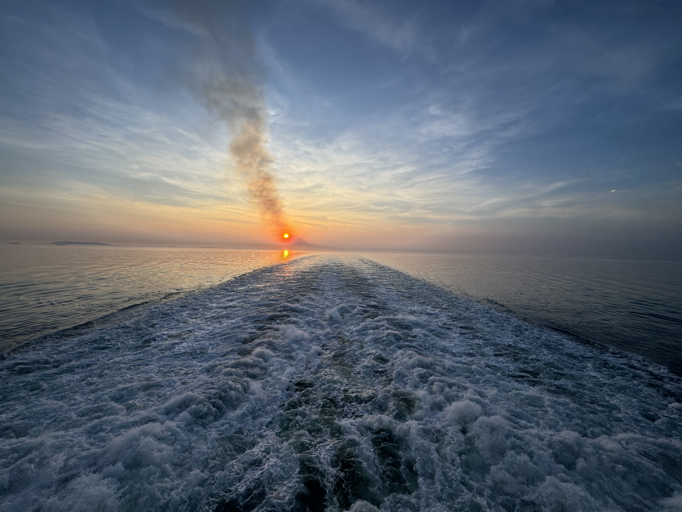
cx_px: 341
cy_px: 256
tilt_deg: -0.6
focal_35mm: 14
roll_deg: -1.2
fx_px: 276
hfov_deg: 102.1
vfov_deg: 85.7
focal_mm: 2.22
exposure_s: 1/296
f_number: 2.2
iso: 40
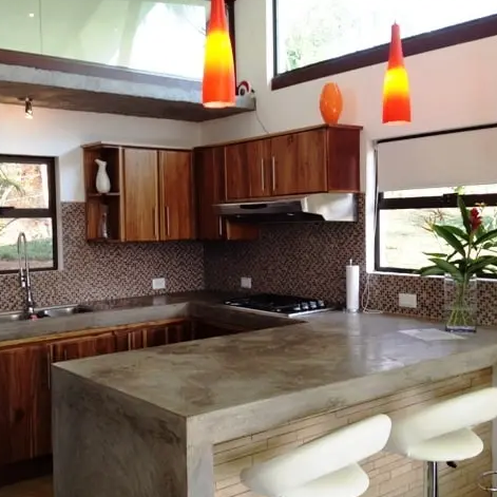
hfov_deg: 39.8
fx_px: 682
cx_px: 194
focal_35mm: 42
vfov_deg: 40.0
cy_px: 246
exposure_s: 1/120
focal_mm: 4.28
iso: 80
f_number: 2.4
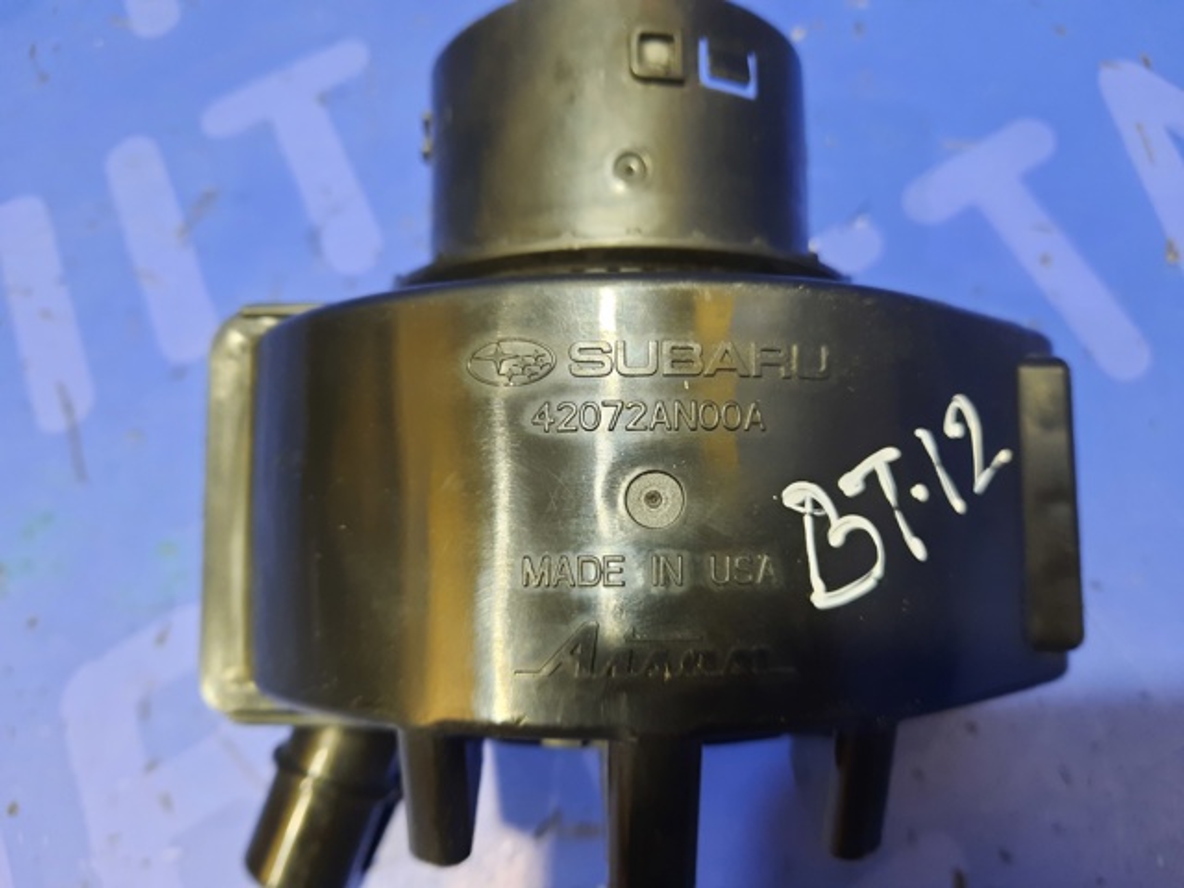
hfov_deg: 69.4
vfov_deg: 54.9
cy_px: 444
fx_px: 855
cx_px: 592
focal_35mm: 25
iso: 400
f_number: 2
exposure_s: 1/25
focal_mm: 4.6
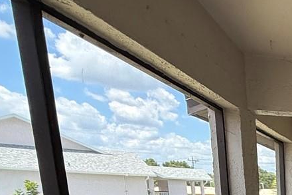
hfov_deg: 27.4
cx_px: 427
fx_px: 430
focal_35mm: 53
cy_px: 307
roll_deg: -2.0
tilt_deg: -13.4
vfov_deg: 20.9
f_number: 2.2
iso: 64
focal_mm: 2.22
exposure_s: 1/273
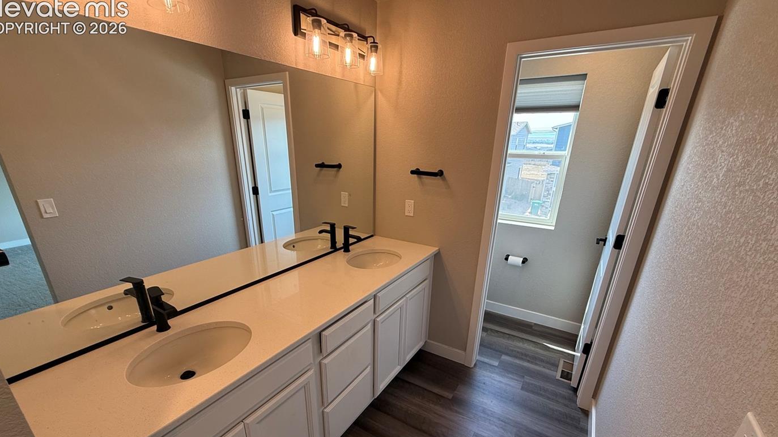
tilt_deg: -21.9
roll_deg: -1.4
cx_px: 381
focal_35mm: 16
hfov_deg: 99.4
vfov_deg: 66.2
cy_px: 269
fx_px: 330
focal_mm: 2.22
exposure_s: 1/120
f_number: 2.2
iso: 80
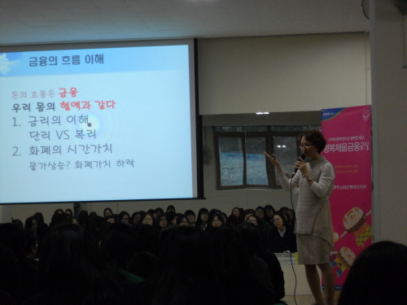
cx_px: 204
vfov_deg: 16.1
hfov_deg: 21.3
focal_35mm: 92
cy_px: 152
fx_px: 1082
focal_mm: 16.5
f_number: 5.4
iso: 320
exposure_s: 1/30
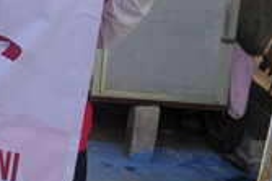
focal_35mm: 92
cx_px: -199
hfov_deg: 18.2
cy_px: 6
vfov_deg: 14.6
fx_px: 694
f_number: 4.5
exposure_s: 1/500
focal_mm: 24
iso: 100
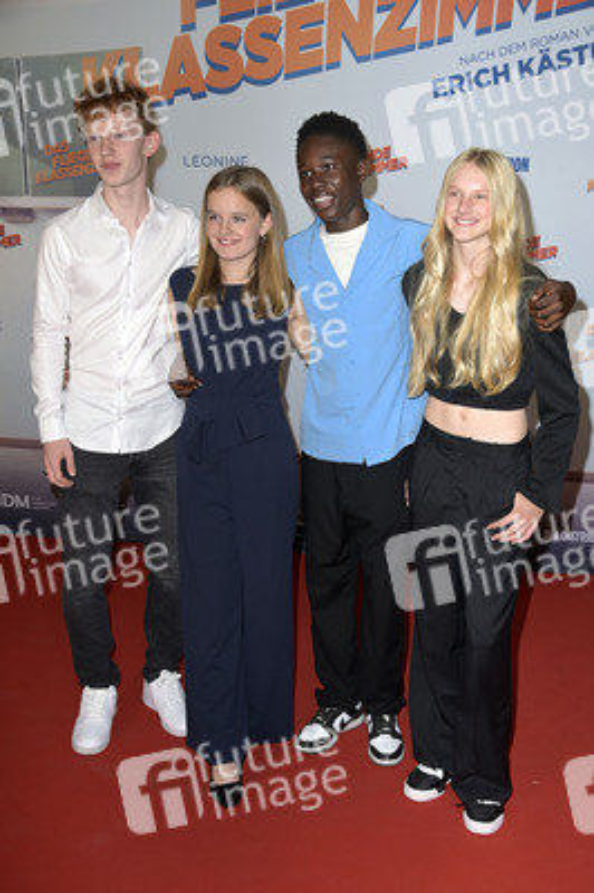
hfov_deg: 35.0
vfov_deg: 50.7
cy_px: 446
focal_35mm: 38
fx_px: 942
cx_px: 297
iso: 640
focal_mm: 38
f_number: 5.6
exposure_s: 1/250
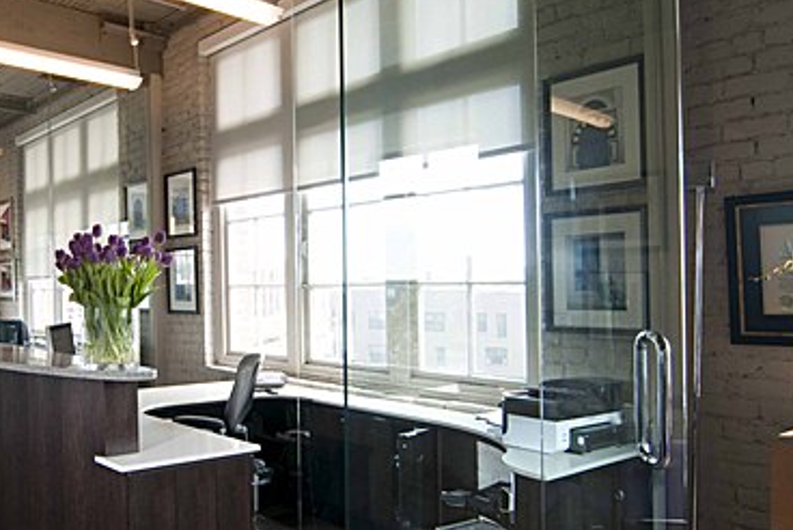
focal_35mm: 30
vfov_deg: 43.5
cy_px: 306
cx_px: 238
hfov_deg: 59.8
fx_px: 661
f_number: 9
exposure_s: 1/10
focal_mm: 12
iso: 200
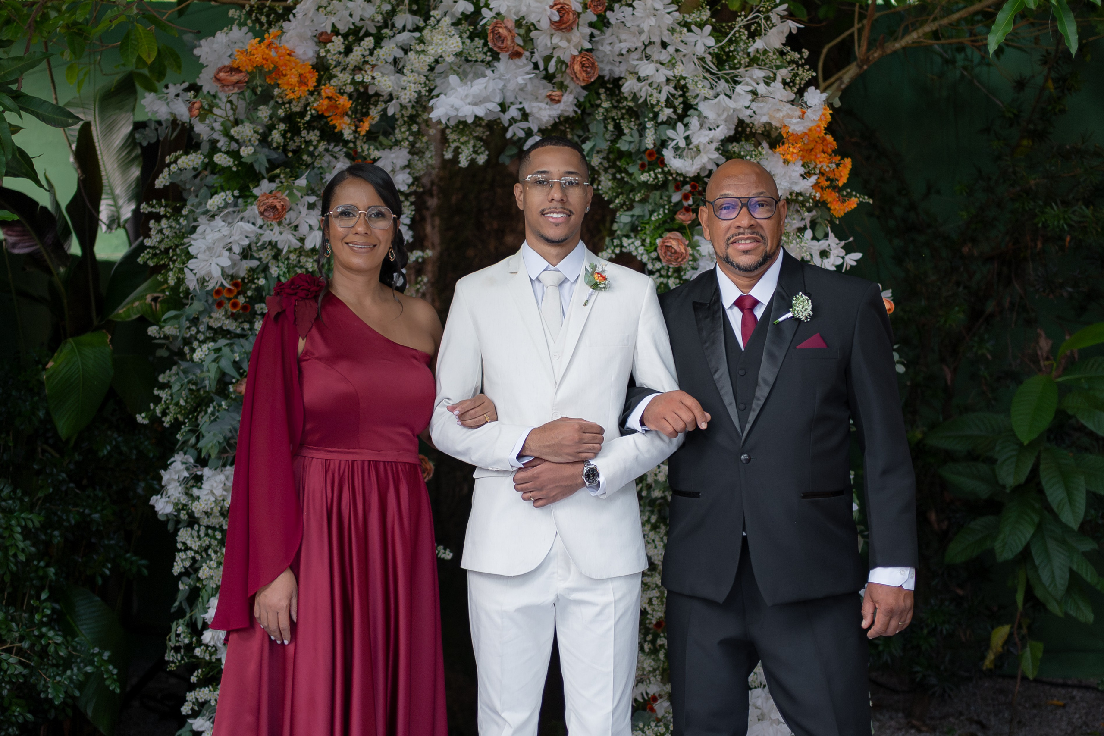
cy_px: 358
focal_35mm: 55
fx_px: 1674
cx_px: 525
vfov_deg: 24.8
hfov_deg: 36.5
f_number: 1.4
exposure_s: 1/400
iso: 640
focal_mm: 35
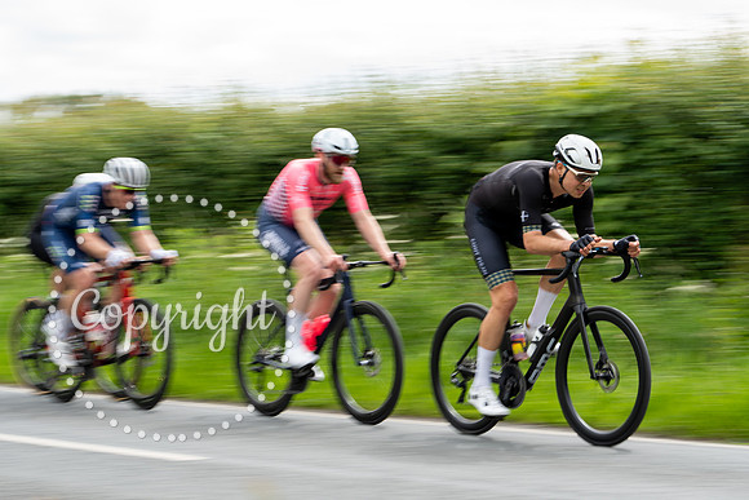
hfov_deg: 17.3
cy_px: 202
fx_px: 2465
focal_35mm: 118
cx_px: 335
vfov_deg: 11.6
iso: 100
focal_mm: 99
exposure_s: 1/60
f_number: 7.1
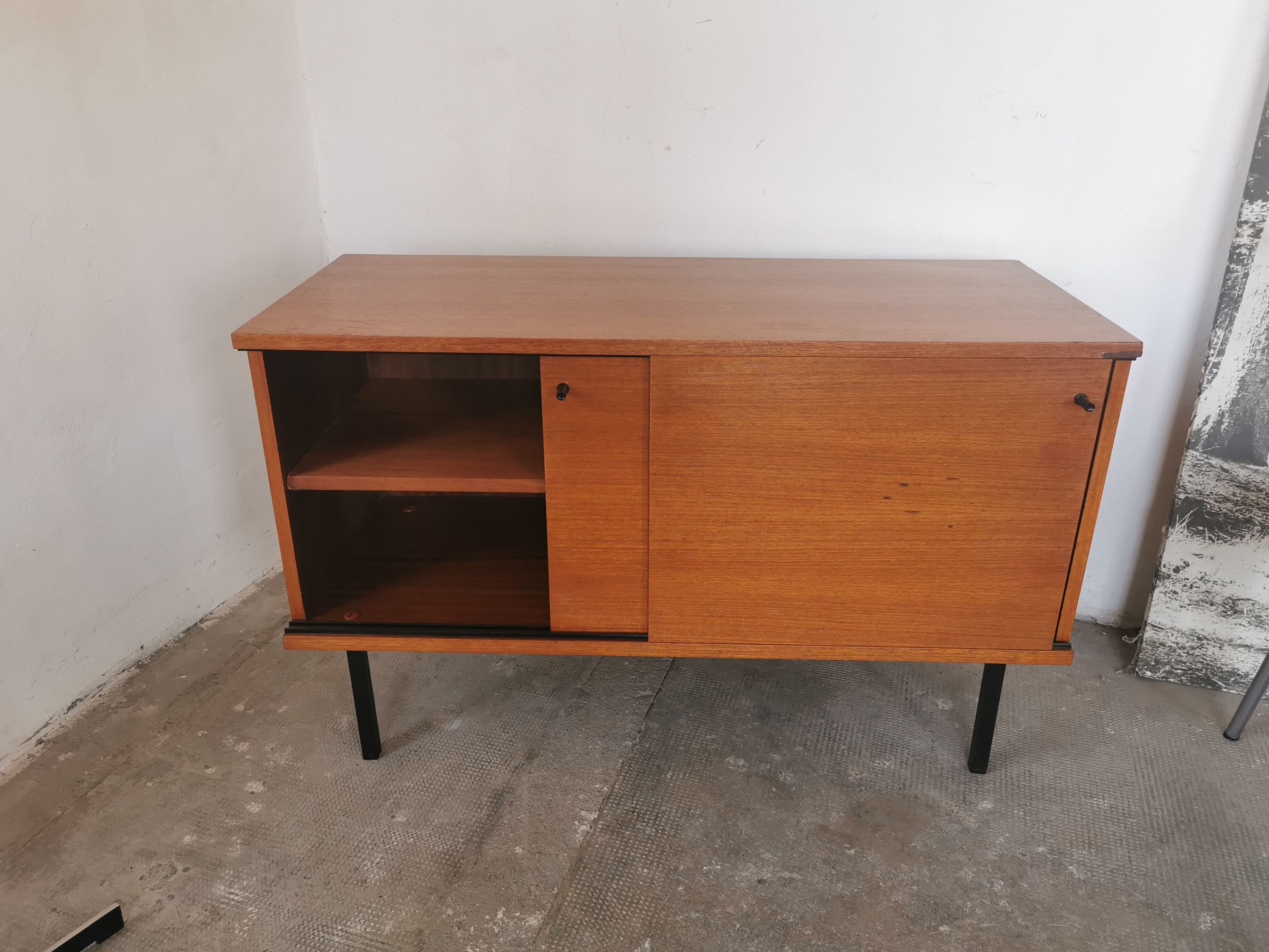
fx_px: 990
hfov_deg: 65.3
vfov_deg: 51.4
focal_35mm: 27
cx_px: 634
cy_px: 476
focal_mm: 5.56
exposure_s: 1/120
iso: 125
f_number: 1.6
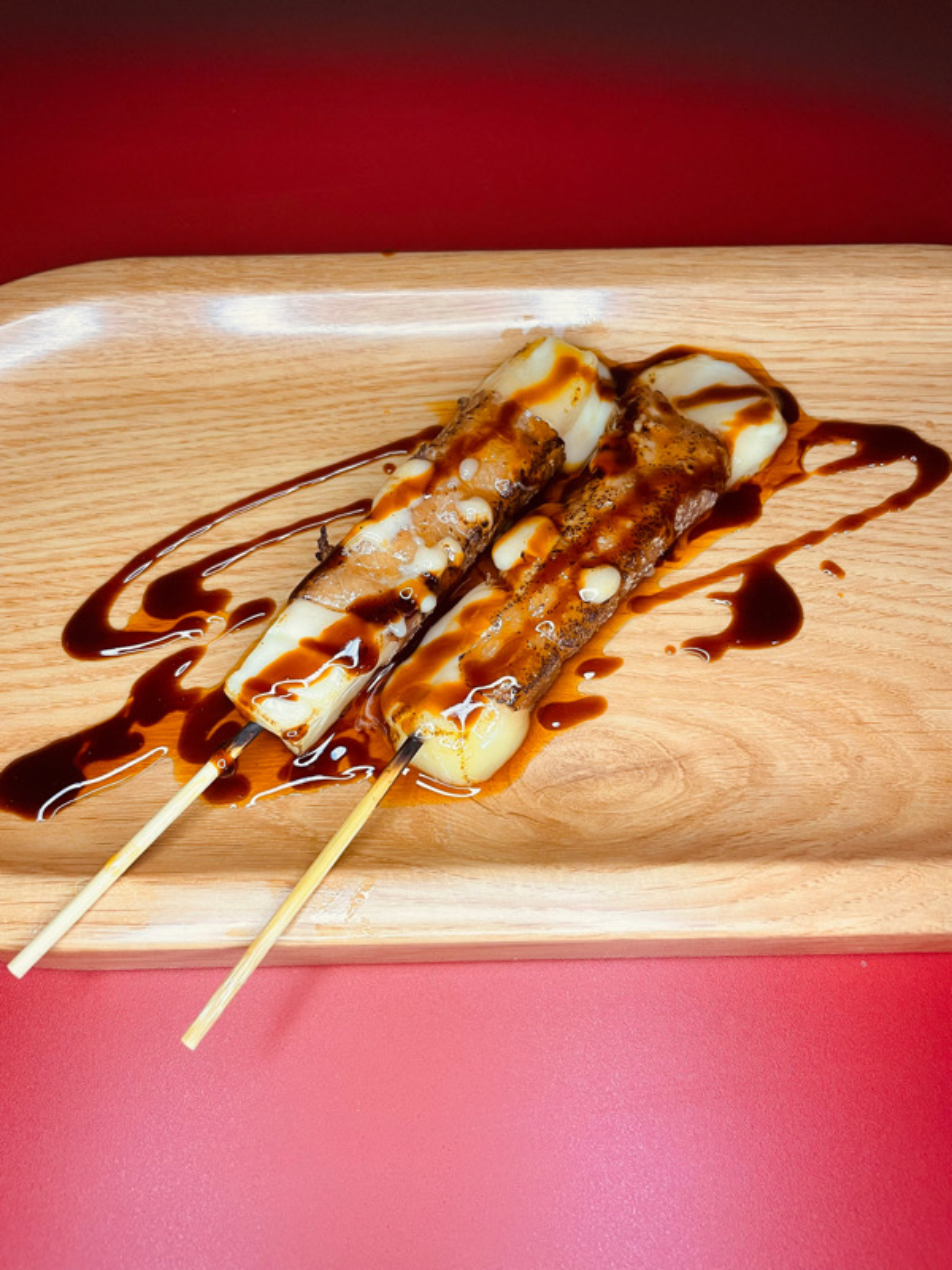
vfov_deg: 67.3
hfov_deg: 53.1
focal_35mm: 26
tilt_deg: -65.9
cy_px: 635
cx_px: 476
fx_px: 953
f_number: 1.6
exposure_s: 1/60
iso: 125
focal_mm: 4.2
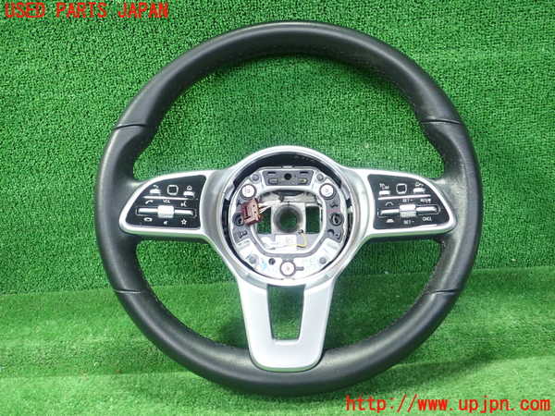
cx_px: 278
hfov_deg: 60.0
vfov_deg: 46.8
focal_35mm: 30
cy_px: 208
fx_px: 481
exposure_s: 1/125
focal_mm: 5.5
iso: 640
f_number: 2.3
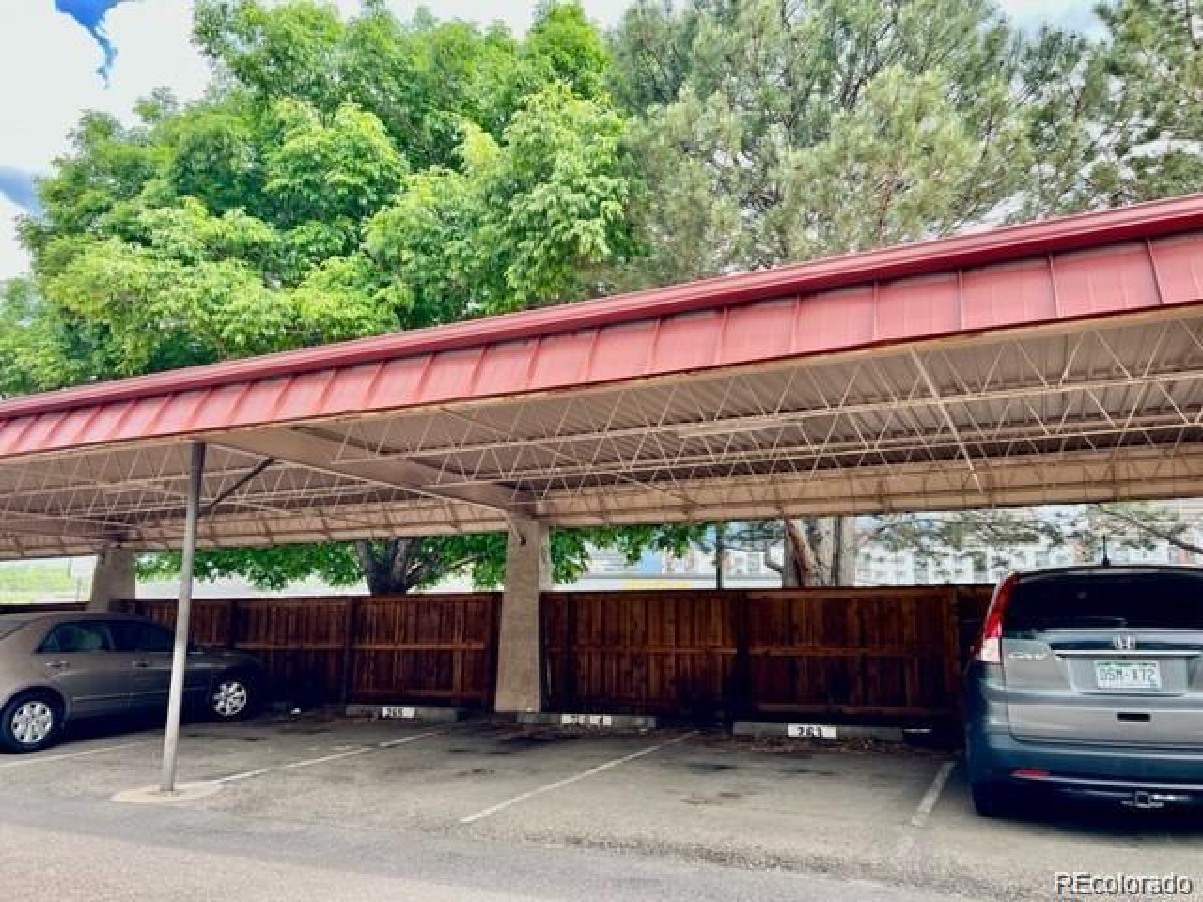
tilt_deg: +9.3
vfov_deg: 53.1
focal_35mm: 26
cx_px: 602
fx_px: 904
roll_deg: -0.6
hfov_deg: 67.3
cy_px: 451
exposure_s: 1/544
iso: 50
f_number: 1.5
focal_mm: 5.7
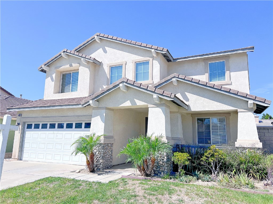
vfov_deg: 53.1
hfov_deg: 67.3
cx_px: 136
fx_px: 205
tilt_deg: +11.0
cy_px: 102
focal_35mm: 26
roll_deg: -1.4
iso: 50
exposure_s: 1/4831
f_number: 1.5
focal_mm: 5.7
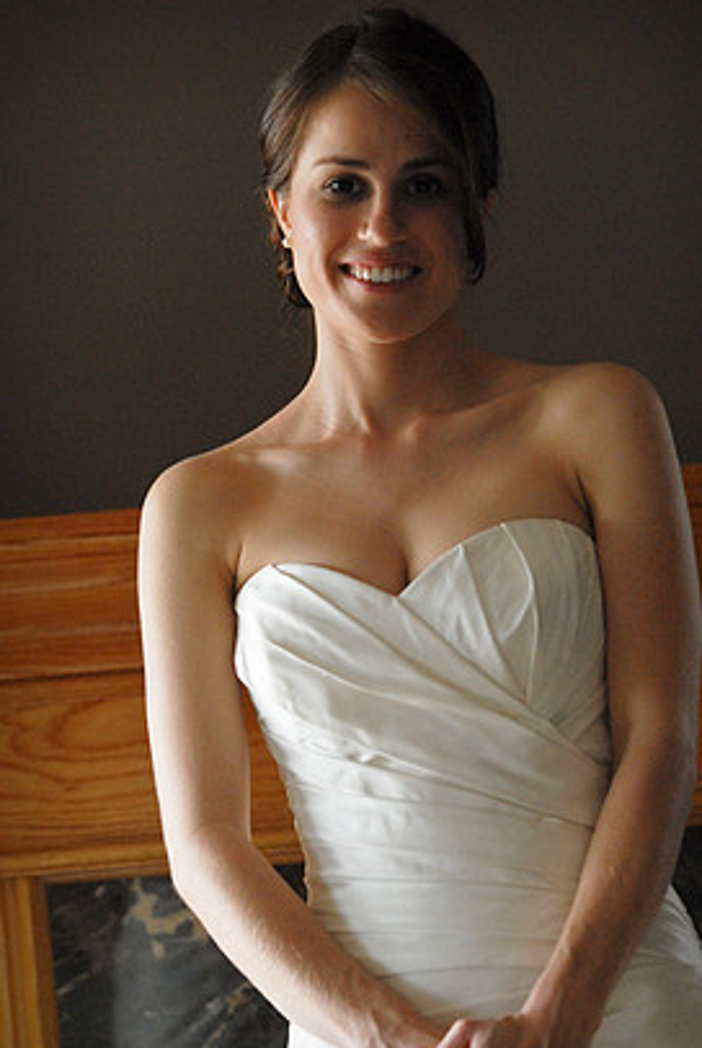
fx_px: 4168
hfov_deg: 9.6
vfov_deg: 14.3
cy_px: 560
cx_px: 381
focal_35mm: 143
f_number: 3.2
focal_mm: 86
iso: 640
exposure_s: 1/250
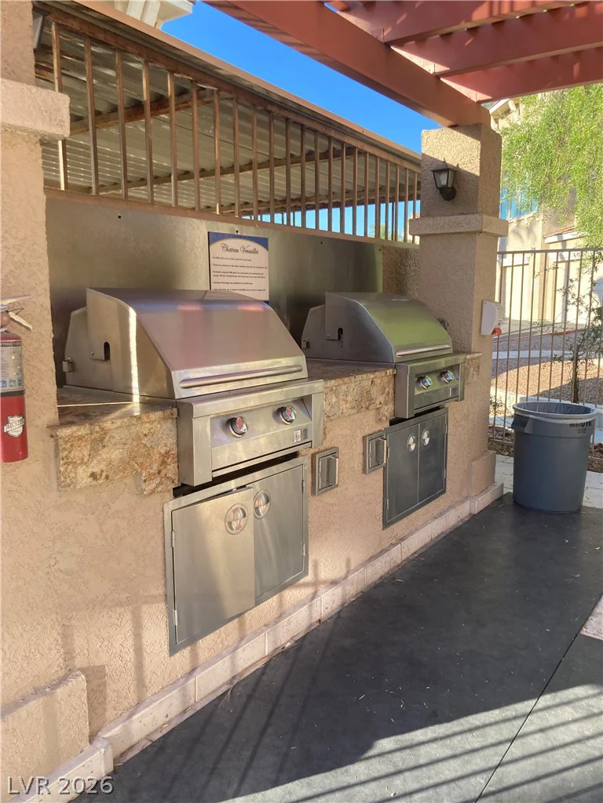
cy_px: 402
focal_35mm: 28
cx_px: 302
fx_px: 650
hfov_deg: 49.7
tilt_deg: -12.7
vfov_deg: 63.4
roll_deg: -1.9
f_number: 1.8
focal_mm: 3.99
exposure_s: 1/242
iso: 20
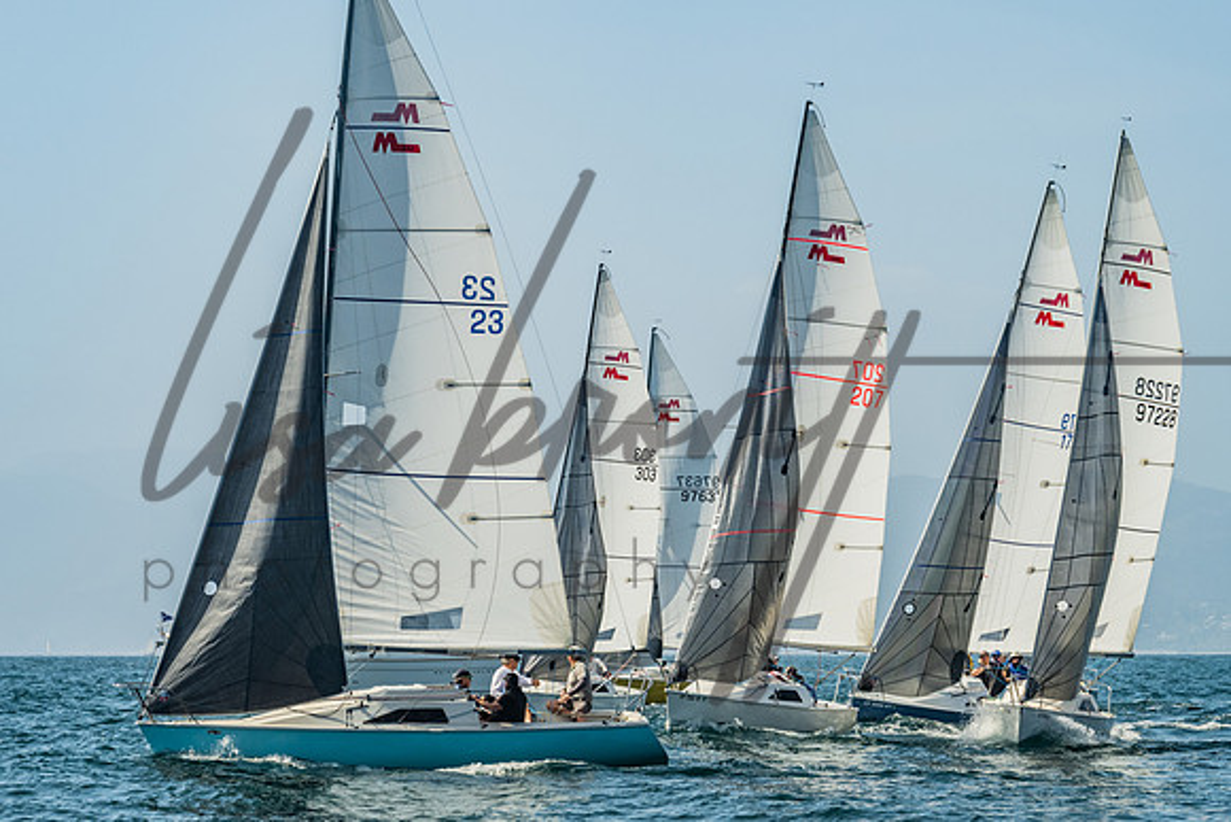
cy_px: 382
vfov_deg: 10.1
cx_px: 648
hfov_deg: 15.1
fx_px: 4631
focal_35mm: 135
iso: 320
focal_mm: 101
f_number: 6.3
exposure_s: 1/1250
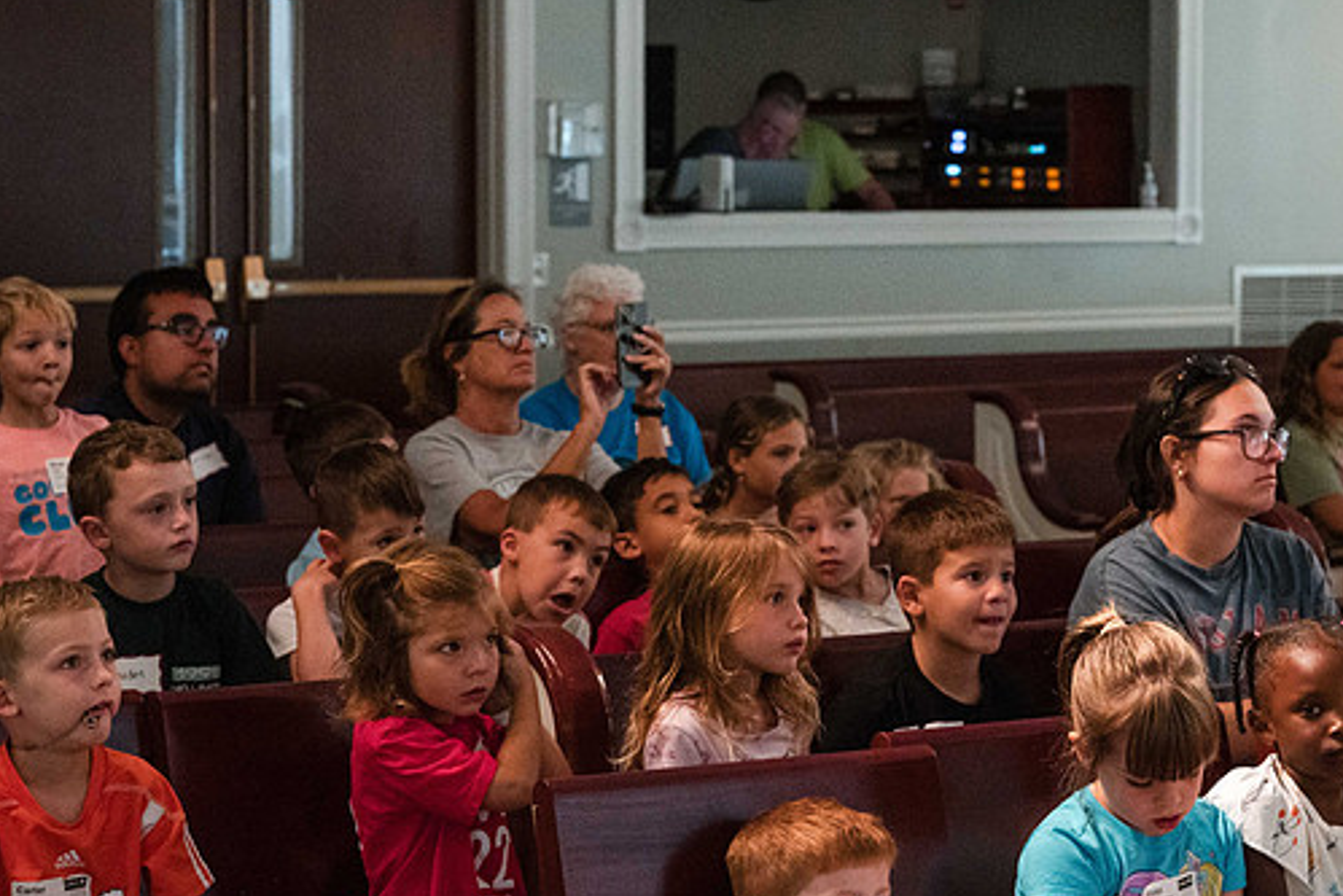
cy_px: 390
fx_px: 3881
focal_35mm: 104
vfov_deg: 13.2
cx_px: 705
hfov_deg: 19.6
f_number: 8
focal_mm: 85
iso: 6400
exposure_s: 1/200
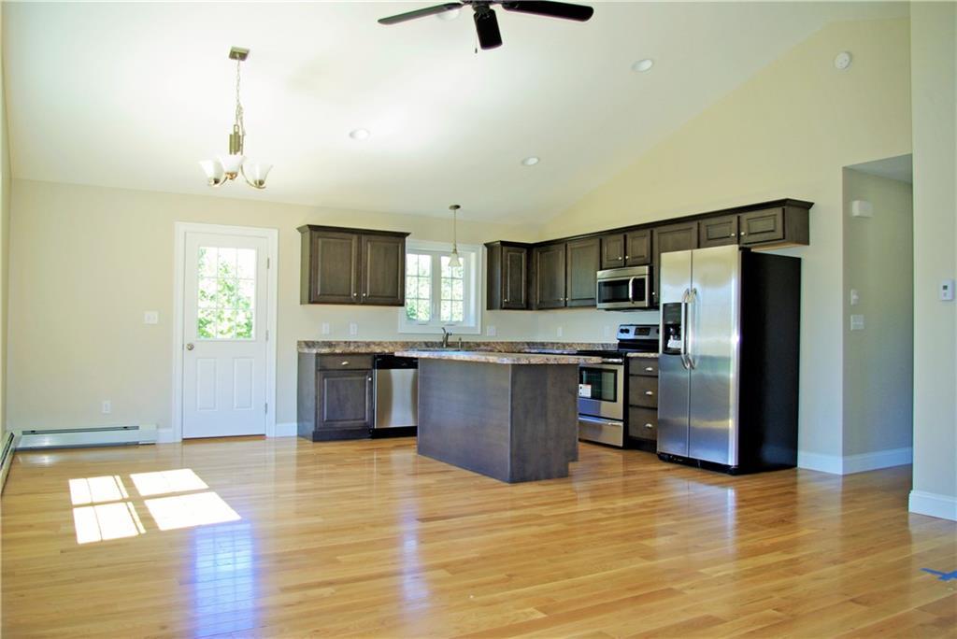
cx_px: 478
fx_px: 718
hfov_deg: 67.4
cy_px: 320
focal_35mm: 27
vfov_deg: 48.0
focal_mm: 18
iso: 100
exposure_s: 1/30
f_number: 3.5
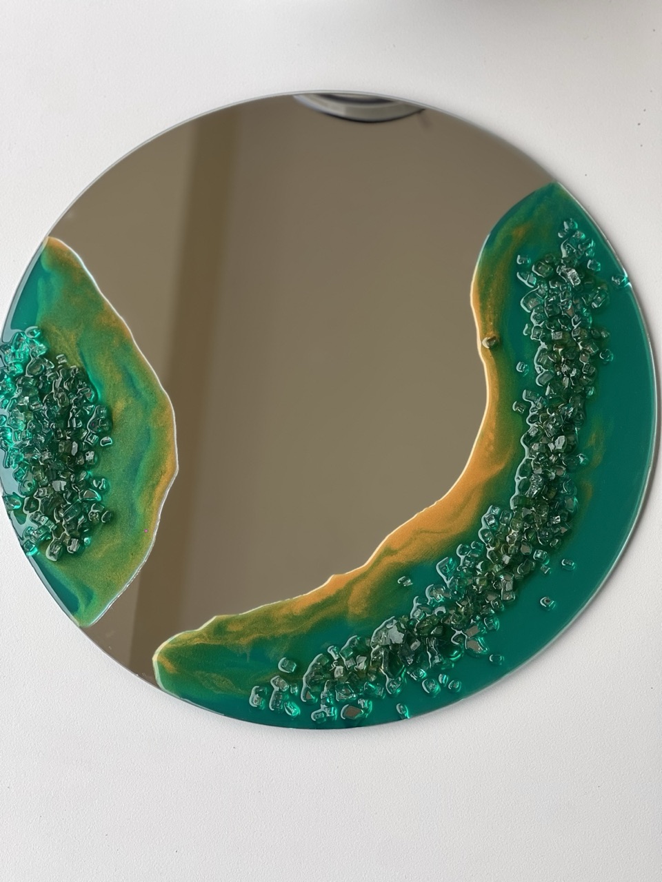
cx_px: 331
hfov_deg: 19.1
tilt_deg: -74.8
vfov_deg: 25.3
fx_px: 1963
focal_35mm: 77
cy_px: 441
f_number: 2.8
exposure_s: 1/121
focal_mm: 9
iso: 50
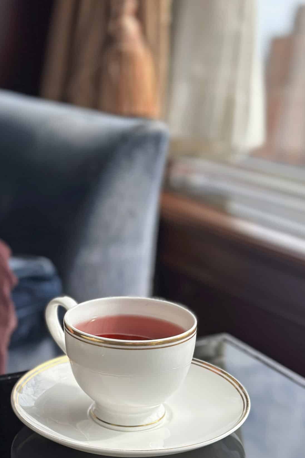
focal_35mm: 62
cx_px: 147
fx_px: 788
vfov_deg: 32.3
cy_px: 275
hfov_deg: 21.9
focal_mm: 6.86
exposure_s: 1/1916
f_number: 1.78
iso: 80
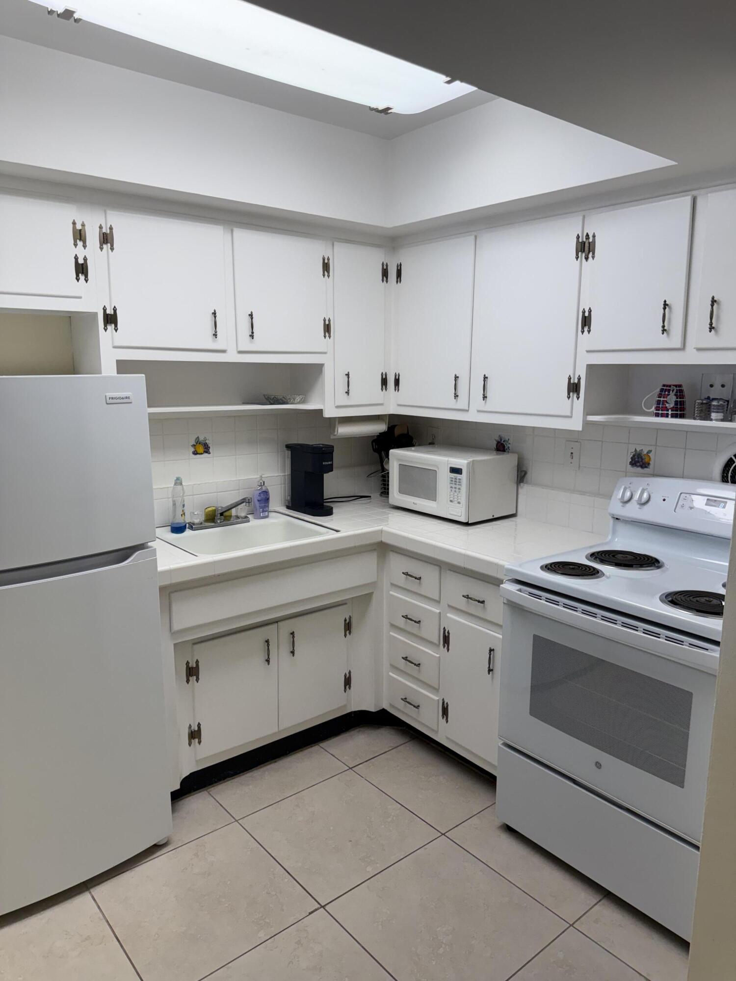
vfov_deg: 71.6
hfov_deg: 56.8
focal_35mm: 24
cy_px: 490
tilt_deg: -10.1
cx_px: 368
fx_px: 680
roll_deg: -1.5
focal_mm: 6.76
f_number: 1.78
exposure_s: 1/278
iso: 100
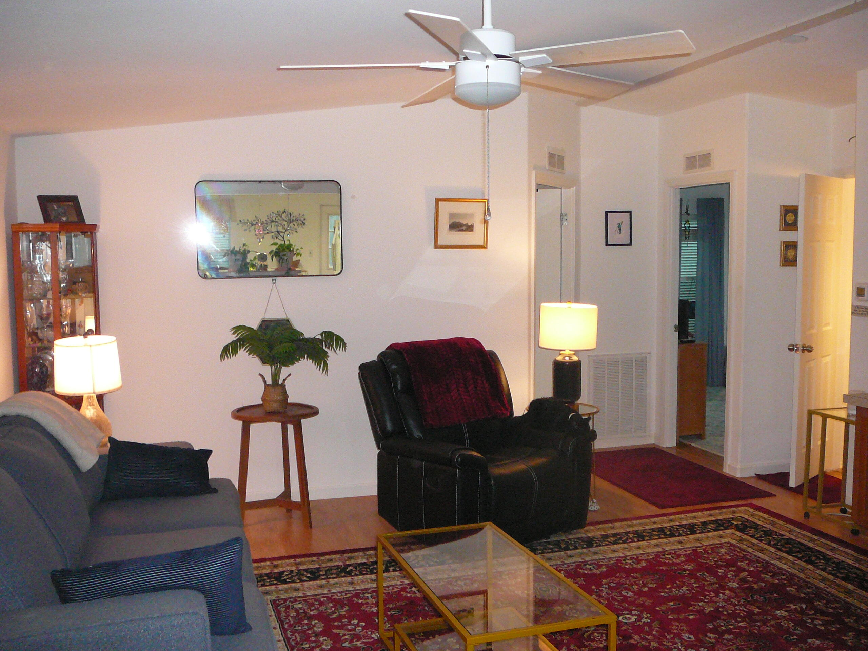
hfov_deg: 52.6
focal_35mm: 35
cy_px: 326
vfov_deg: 40.7
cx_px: 434
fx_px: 878
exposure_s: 1/30
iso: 400
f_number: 2.8
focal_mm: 5.2
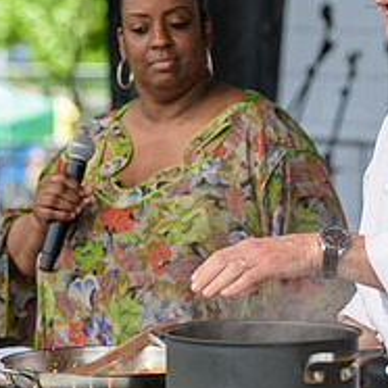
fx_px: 2853
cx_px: 196
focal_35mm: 225
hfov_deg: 7.8
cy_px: 153
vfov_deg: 7.8
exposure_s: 1/1000
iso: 250
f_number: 3.2
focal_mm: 85
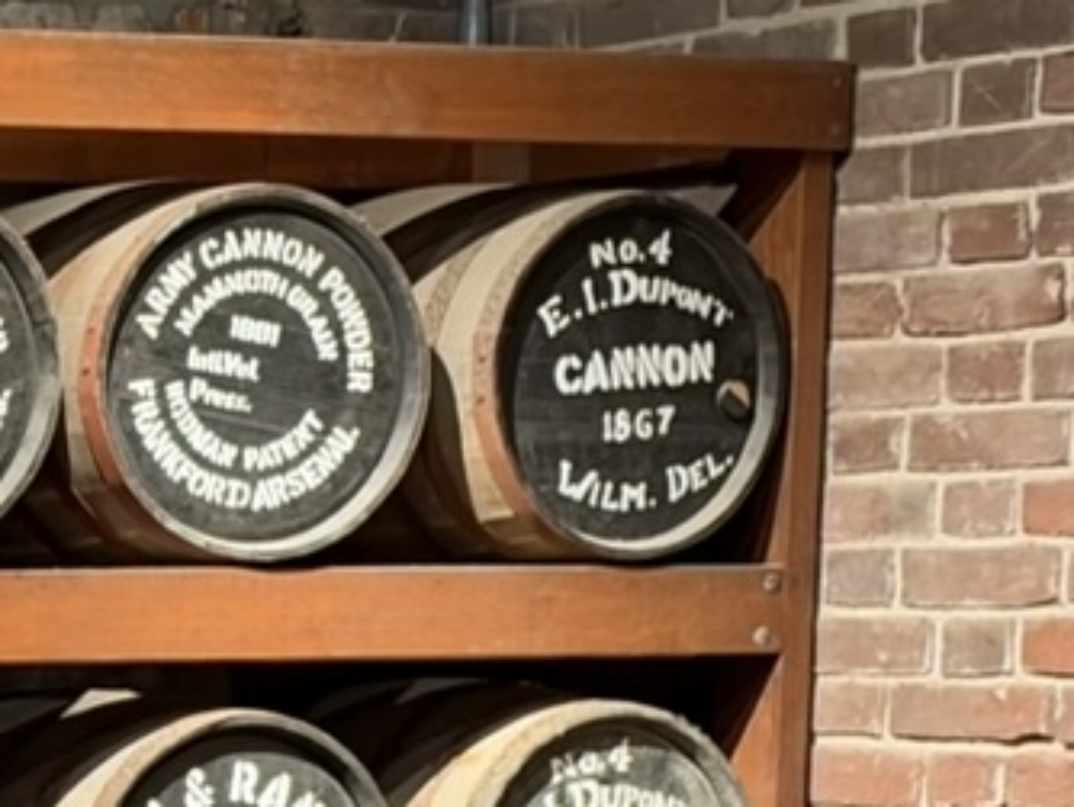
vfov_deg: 9.9
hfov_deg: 11.2
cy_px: 1093
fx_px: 4564
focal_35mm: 147
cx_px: -1518
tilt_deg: -5.8
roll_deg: +0.3
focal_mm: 6.93
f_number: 1.48
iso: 400
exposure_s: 1/60
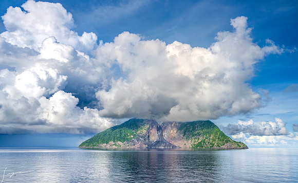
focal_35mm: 32
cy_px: 86
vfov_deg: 39.4
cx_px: 149
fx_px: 255
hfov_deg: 60.5
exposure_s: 1/320
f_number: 8
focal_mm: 29.5
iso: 320
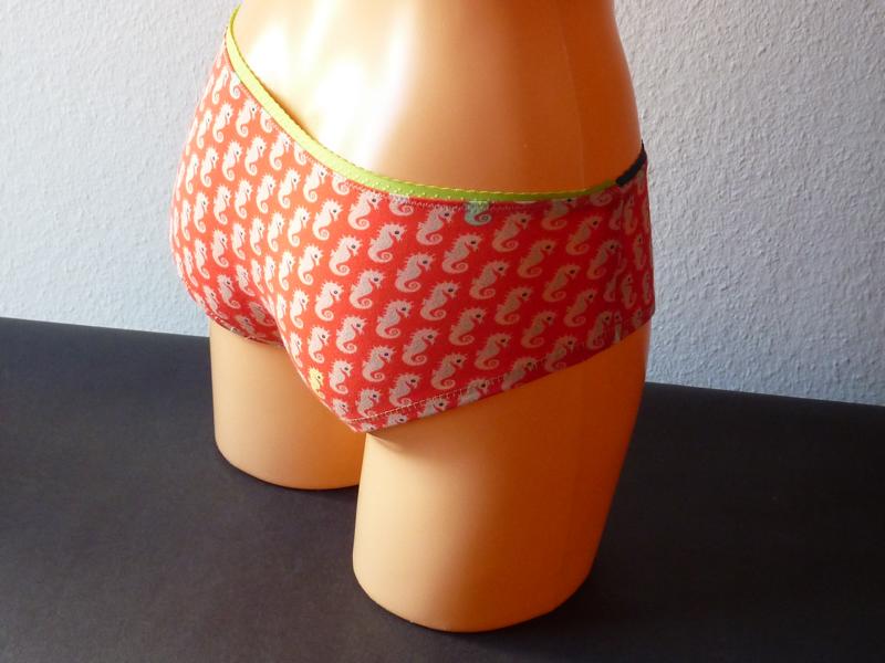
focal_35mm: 80
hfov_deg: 24.4
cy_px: 332
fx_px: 2045
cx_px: 442
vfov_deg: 18.4
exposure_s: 1/40
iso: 320
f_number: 3.9
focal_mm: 9.1
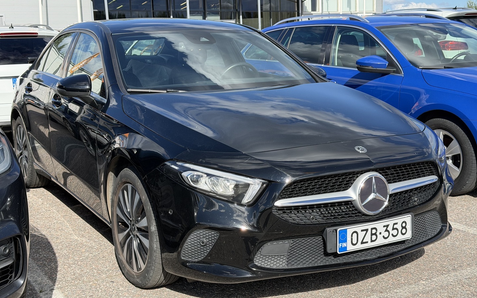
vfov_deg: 25.3
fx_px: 663
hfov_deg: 39.6
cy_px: 149
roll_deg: +1.9
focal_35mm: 51
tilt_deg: -7.9
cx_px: 239
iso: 80
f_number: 1.78
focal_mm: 6.76
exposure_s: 1/2976
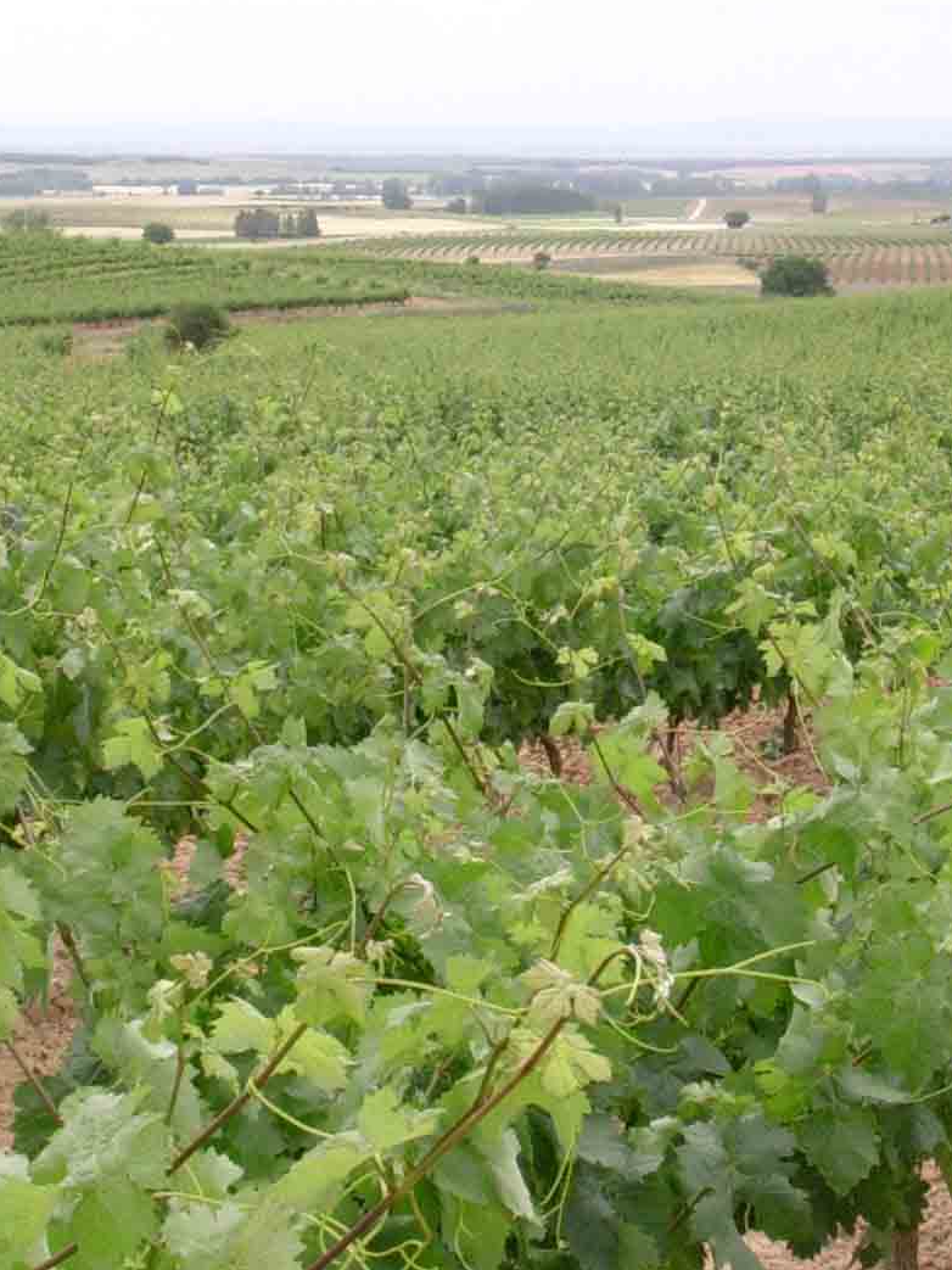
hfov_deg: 16.9
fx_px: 3191
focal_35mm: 87
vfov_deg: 22.4
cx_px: 599
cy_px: 438
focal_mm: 6.7
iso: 70
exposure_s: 1/256
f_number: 5.8
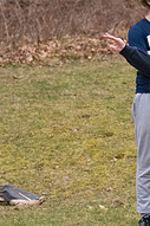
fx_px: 3838
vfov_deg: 3.4
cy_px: 123
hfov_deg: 2.2
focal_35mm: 613
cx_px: 185
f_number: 5
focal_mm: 135
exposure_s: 1/1600
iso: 2000
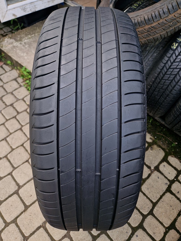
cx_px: 90
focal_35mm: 23
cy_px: 120
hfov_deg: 58.9
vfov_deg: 73.9
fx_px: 160
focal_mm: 5.4
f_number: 1.8
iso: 50
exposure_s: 1/390
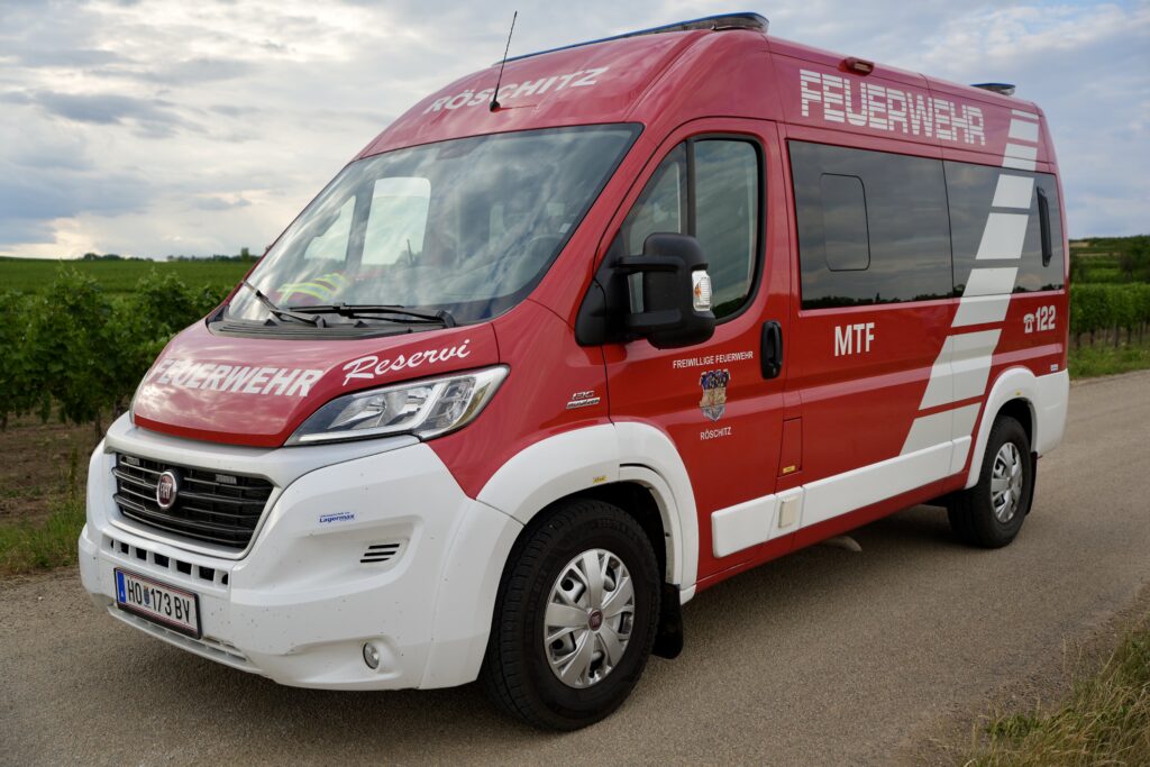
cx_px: 575
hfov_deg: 55.8
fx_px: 1086
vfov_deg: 38.9
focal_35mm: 34
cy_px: 384
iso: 100
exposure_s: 1/320
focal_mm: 34
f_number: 4
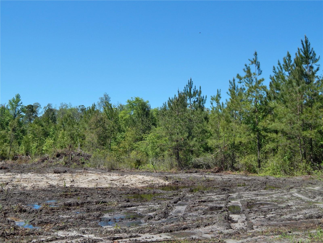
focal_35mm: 38
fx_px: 355
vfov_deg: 37.7
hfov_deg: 49.0
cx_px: 162
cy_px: 122
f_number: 3.4
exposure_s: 1/1250
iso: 125
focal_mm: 6.8
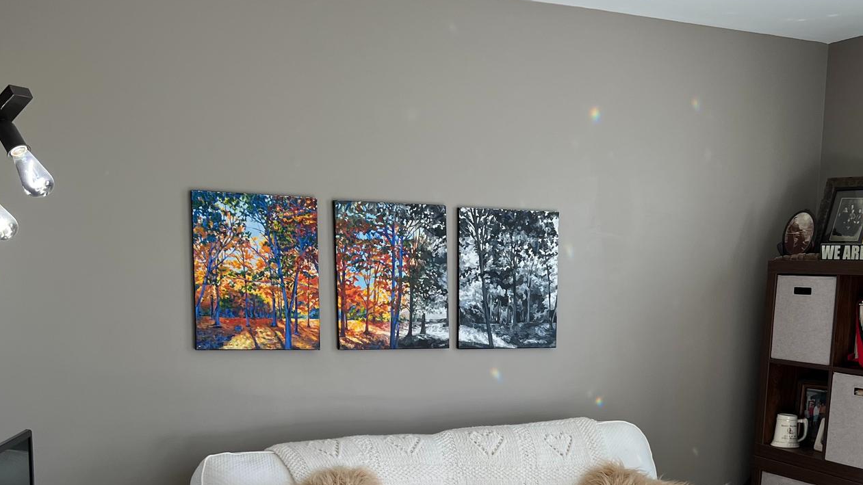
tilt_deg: -9.2
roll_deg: -1.7
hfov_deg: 44.3
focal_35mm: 46
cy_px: 444
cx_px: 530
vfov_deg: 25.1
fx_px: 1053
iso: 40
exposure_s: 1/120
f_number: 1.5
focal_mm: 5.7
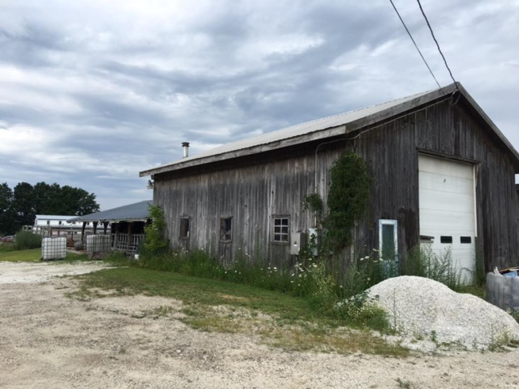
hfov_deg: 61.7
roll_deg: -1.5
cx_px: 260
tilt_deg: +7.0
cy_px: 194
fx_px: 435
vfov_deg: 48.2
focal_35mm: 29
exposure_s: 1/864
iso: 25
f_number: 2.2
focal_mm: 4.15
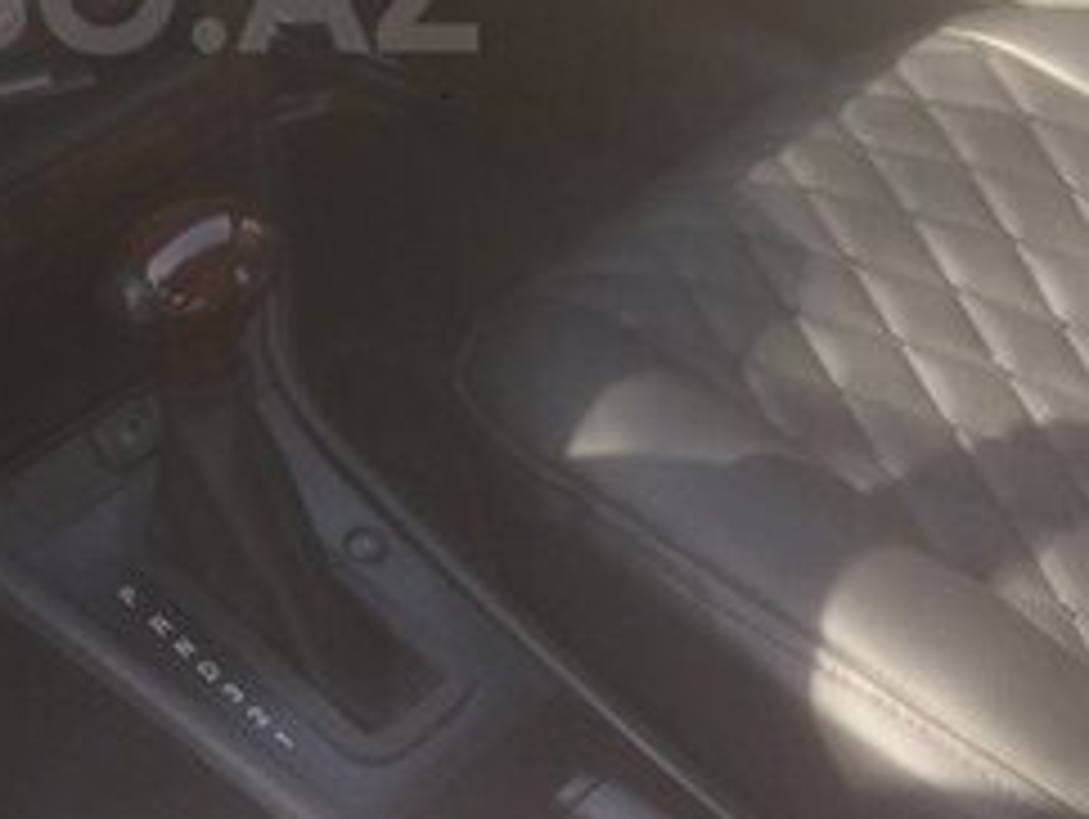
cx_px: 18
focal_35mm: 79
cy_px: -16
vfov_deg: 18.2
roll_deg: +0.5
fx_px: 2488
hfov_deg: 23.7
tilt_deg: -31.1
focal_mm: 4.15
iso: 32
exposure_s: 1/110
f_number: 2.2
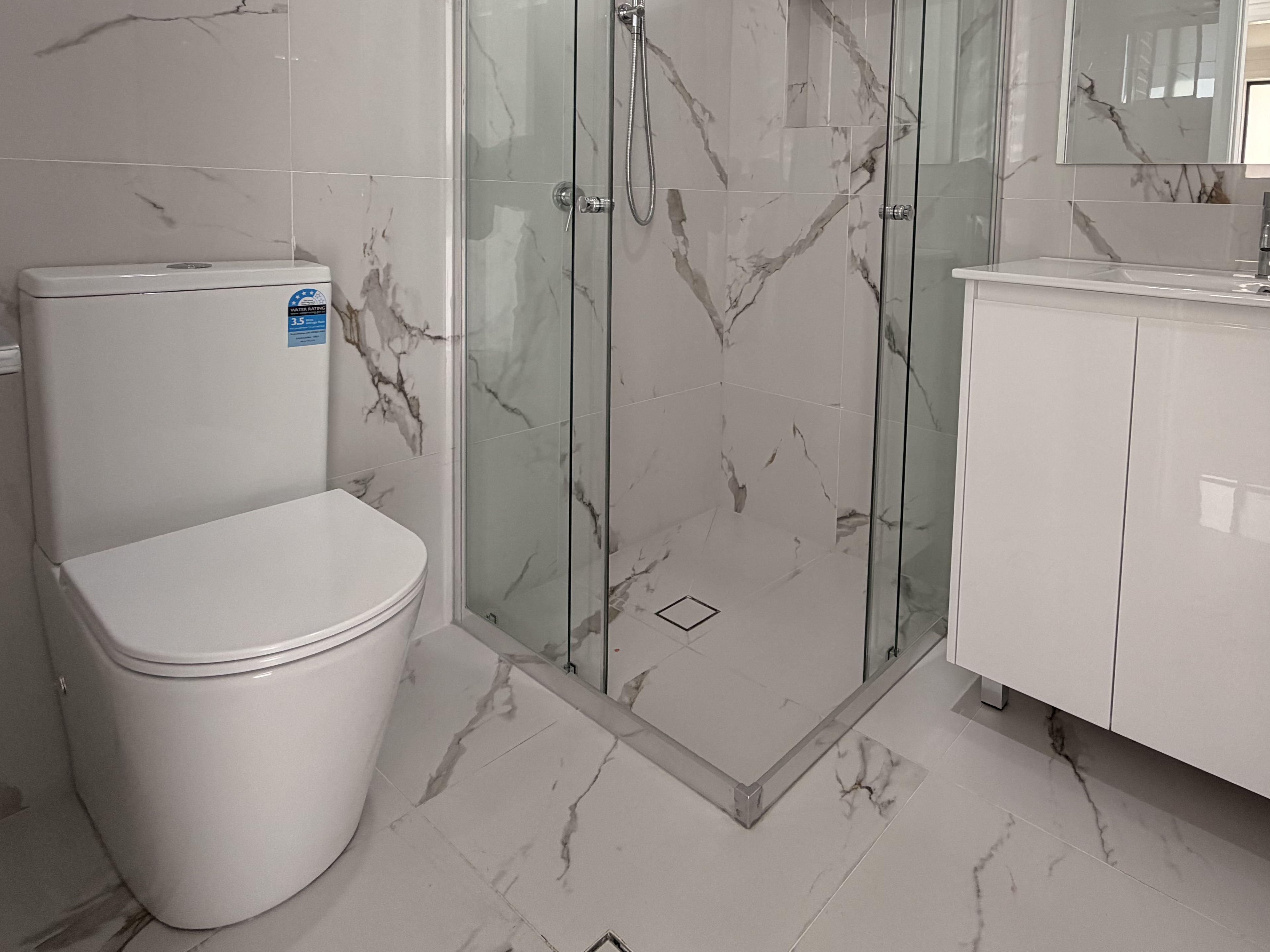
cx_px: 791
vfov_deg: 60.5
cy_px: 257
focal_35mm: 21
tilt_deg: -4.7
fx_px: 770
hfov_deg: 77.6
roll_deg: -1.8
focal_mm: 2.22
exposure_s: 1/121
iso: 100
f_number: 2.2
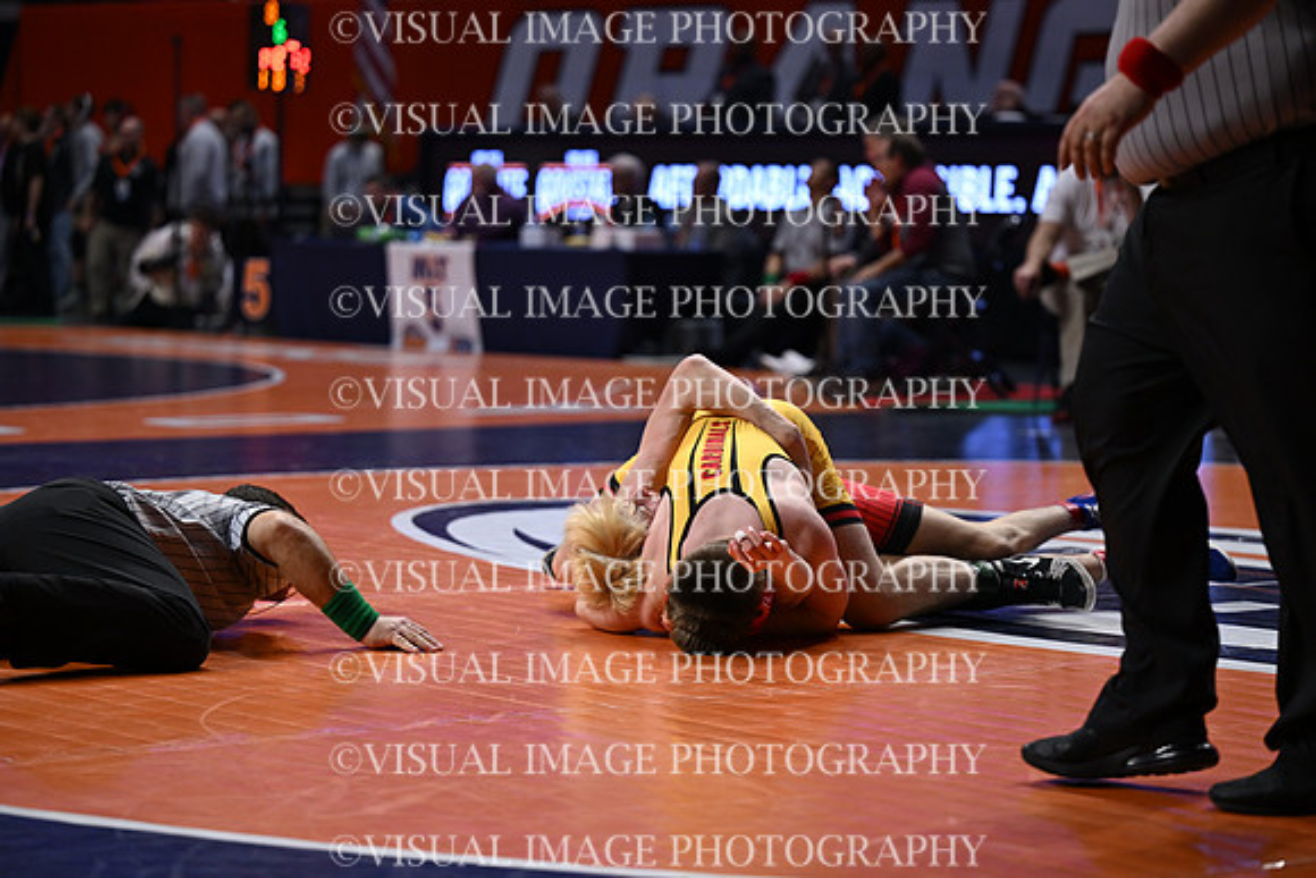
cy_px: 439
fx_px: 3729
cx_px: 658
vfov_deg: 13.4
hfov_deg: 20.0
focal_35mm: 102
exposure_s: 1/1000
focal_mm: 102
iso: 1100
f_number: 2.8
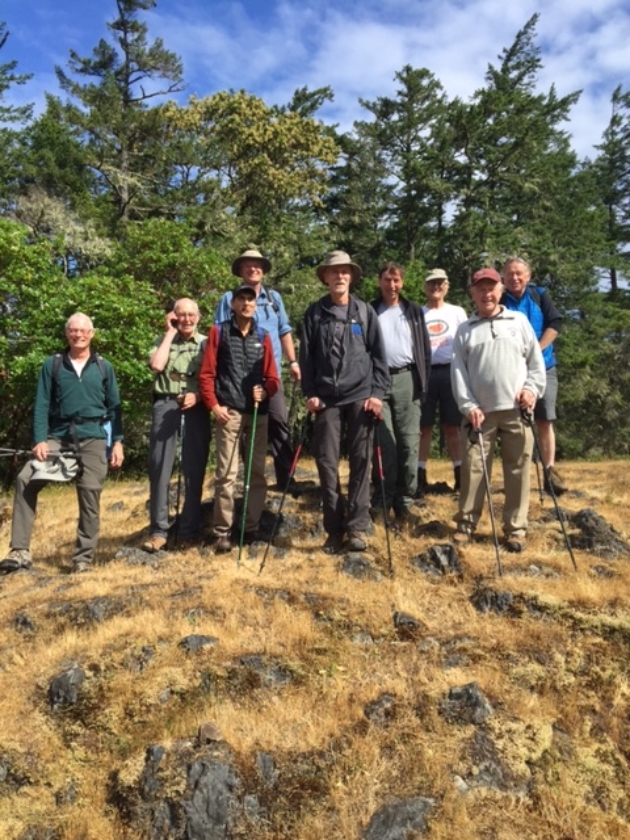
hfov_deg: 48.2
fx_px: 704
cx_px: 315
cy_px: 420
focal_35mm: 29
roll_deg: +2.7
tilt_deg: +4.9
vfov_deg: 61.7
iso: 32
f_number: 2.2
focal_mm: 4.15
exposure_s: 1/1412
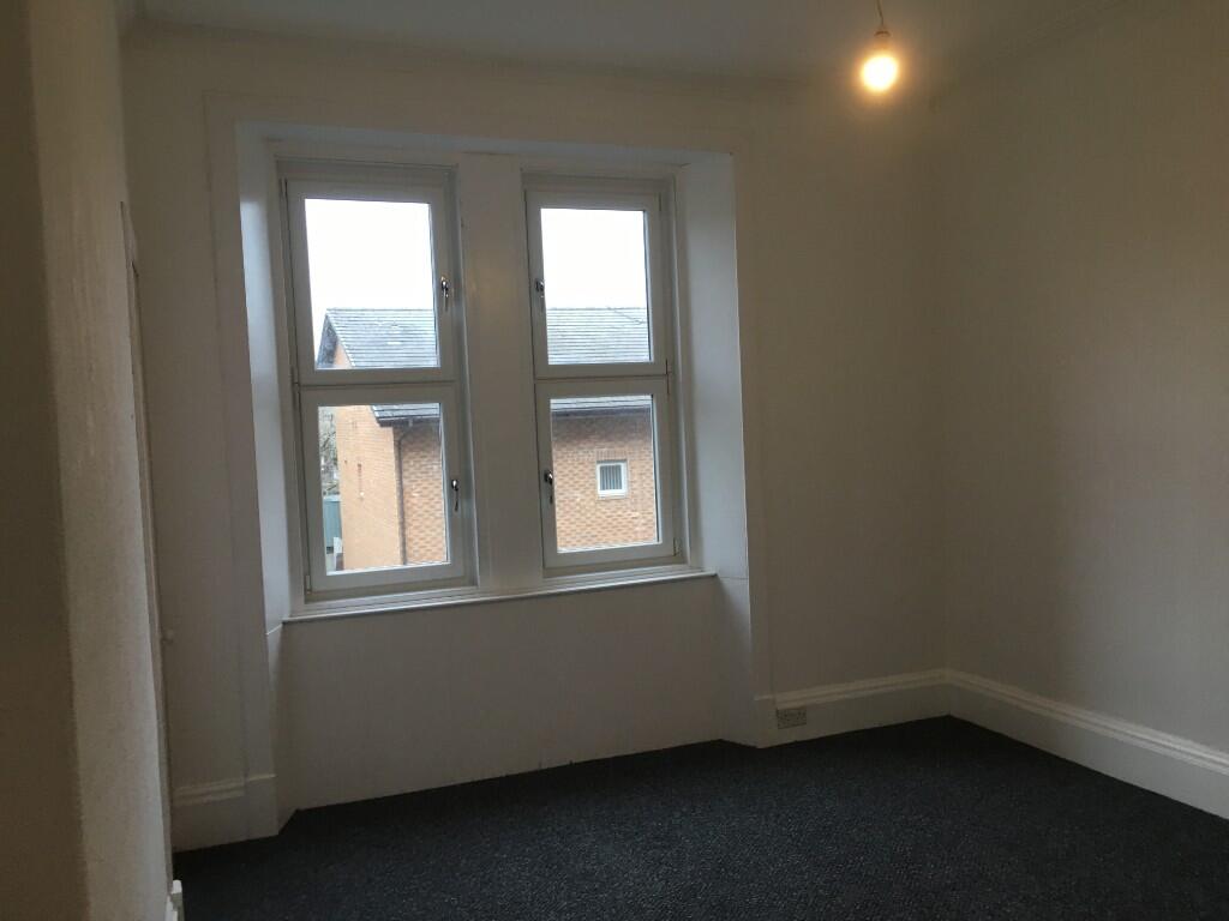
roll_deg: +2.7
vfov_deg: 48.2
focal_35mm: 29
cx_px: 614
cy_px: 460
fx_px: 1030
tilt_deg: -2.7
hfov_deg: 61.7
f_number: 2.2
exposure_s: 1/33
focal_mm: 4.15
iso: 50
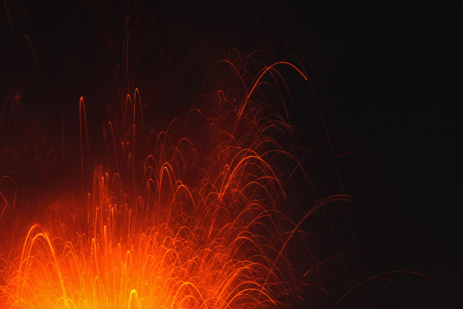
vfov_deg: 1.4
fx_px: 12346
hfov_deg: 2.1
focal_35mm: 960
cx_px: 120
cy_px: 335
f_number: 8
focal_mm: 400
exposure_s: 15
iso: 400
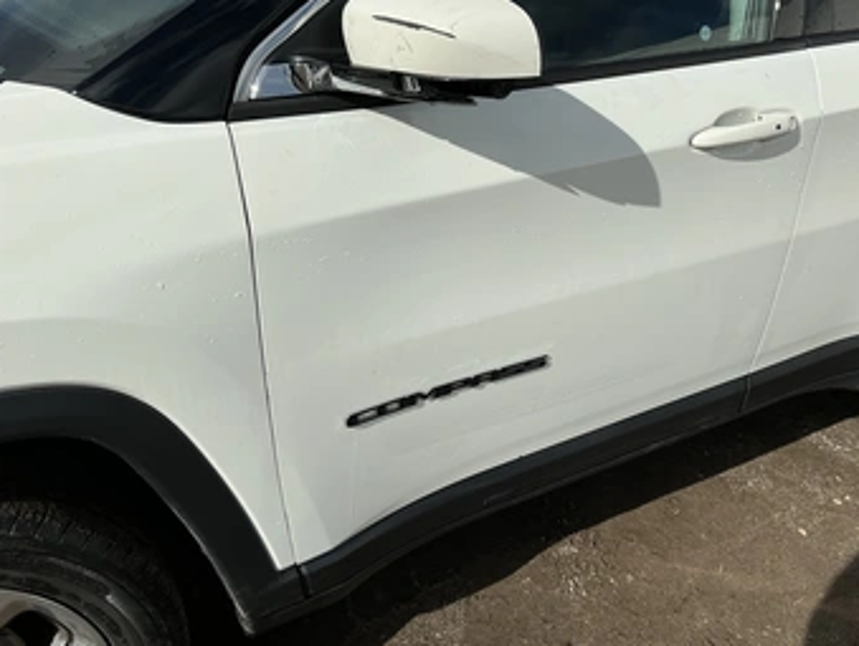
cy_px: 279
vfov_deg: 42.9
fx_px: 820
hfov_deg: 55.0
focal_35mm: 33
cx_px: 502
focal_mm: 3
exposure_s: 1/4785
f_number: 1.8
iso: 25
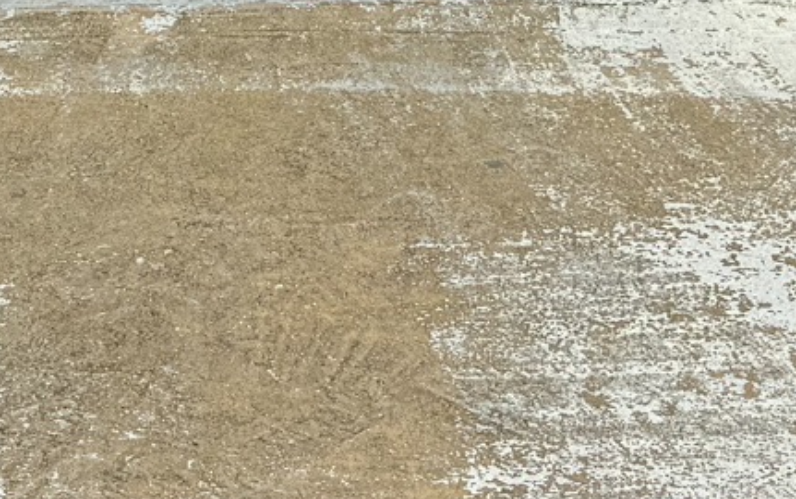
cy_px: -870
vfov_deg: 9.4
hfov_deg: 17.6
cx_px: 203
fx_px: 2562
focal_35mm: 118
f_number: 1.78
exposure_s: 1/4608
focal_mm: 6.76
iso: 80
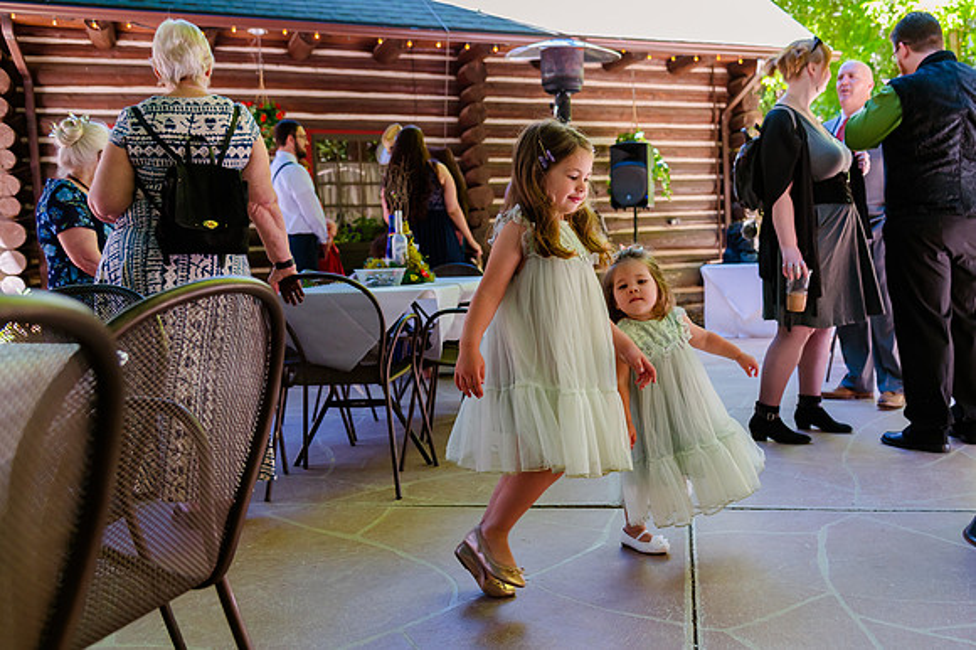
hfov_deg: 54.9
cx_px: 553
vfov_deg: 38.3
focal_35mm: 35
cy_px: 334
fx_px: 935
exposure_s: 1/400
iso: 1250
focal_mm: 30
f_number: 4
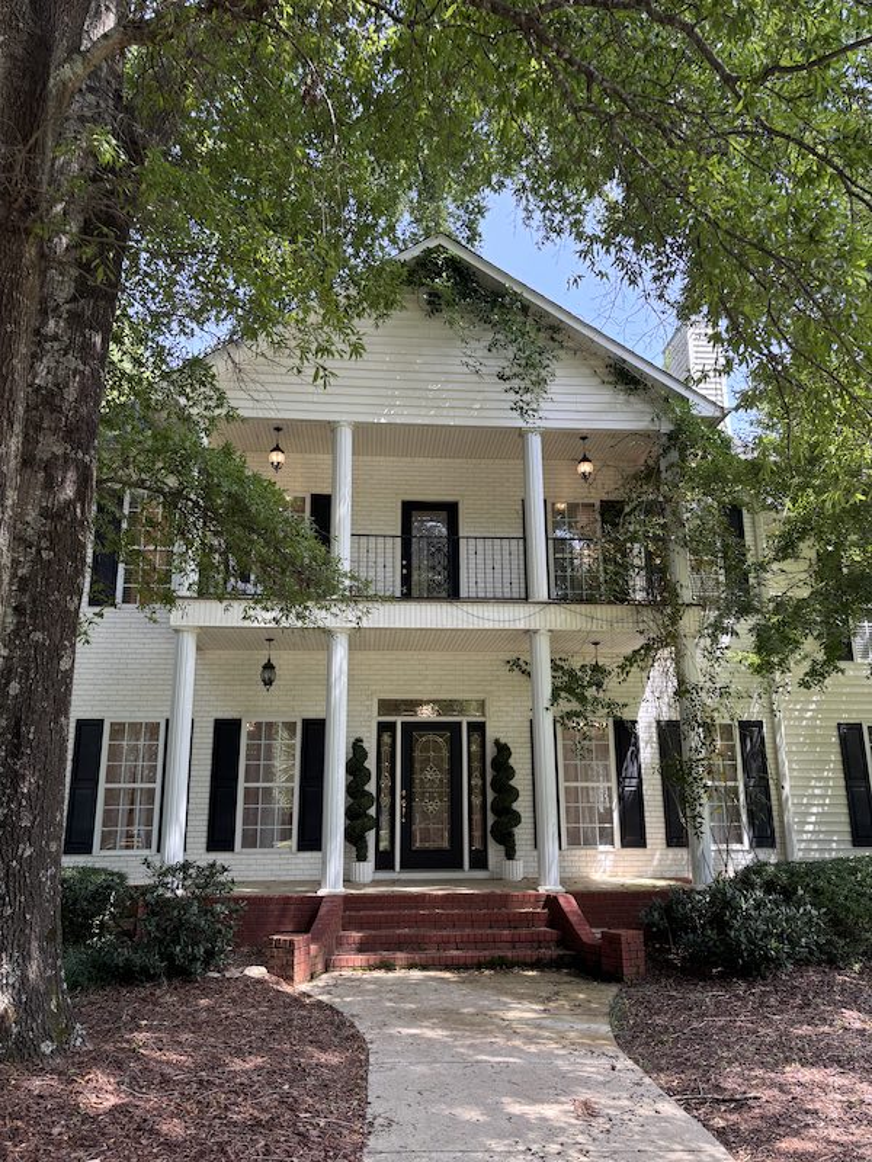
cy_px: 581
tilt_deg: +15.1
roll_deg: +0.4
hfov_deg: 53.1
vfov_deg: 67.3
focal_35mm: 26
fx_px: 873
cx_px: 436
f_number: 1.6
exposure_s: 1/207
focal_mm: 5.96
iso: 40
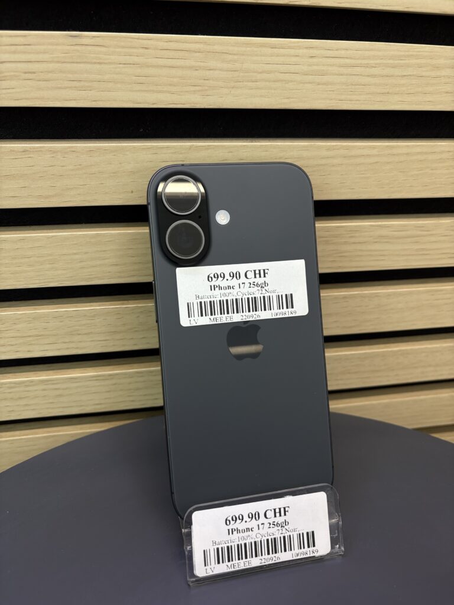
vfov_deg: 67.3
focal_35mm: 26
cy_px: 302
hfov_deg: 53.1
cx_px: 227
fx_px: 455
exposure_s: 1/50
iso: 80
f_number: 1.6
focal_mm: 5.96
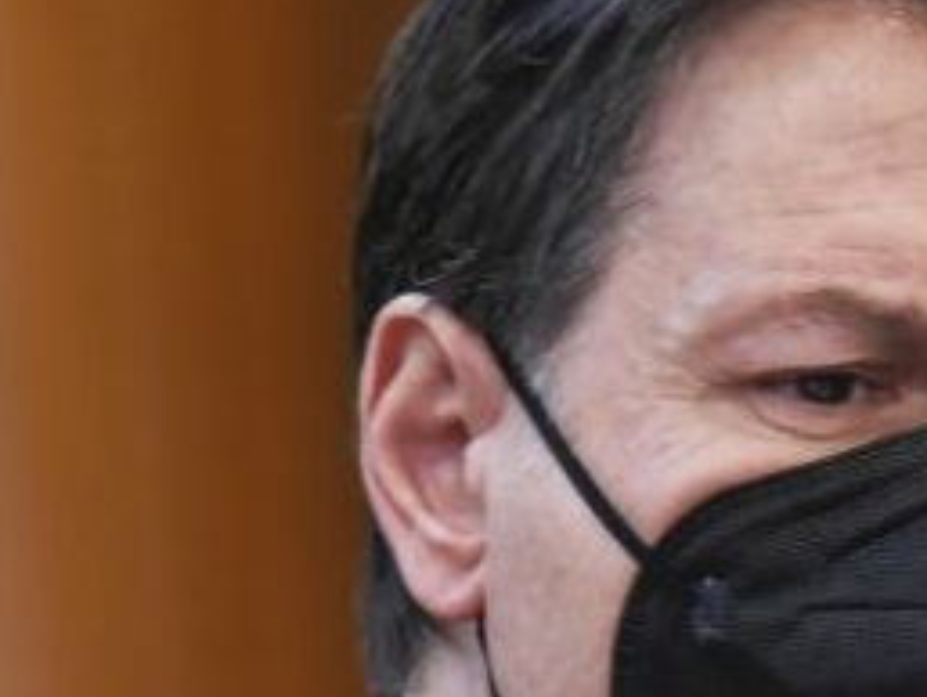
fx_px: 14227
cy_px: 500
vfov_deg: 2.8
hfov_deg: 3.7
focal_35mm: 531
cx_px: 855
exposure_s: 1/100
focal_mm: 185
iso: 4000
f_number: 5
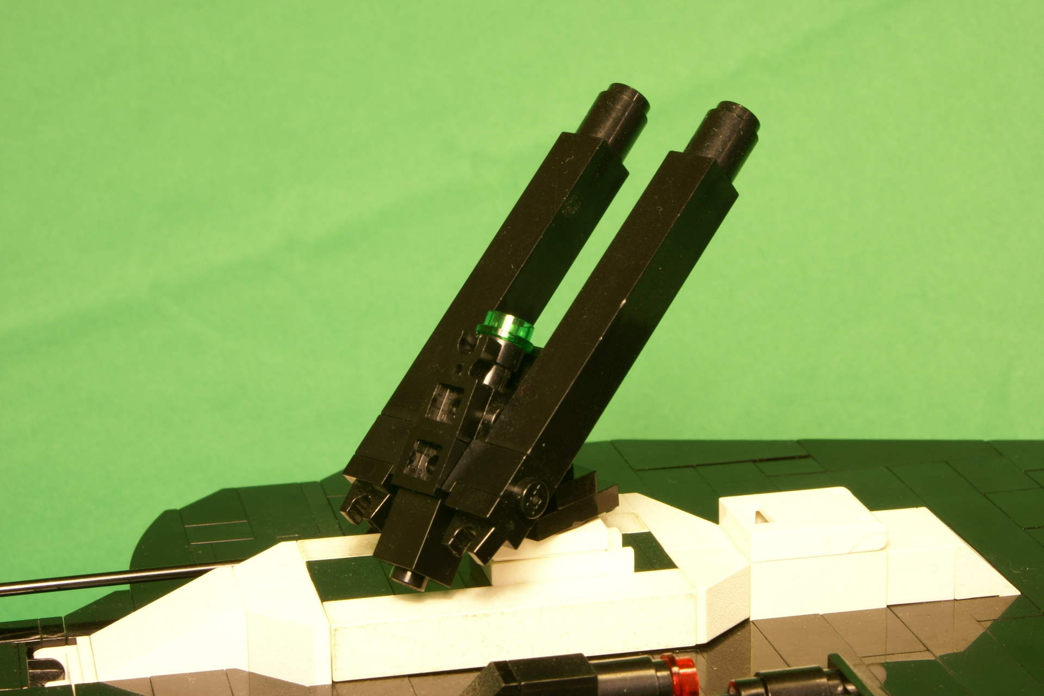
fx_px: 2610
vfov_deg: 15.2
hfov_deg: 22.6
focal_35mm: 90
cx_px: 522
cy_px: 348
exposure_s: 3.2
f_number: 22
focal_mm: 60
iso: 100
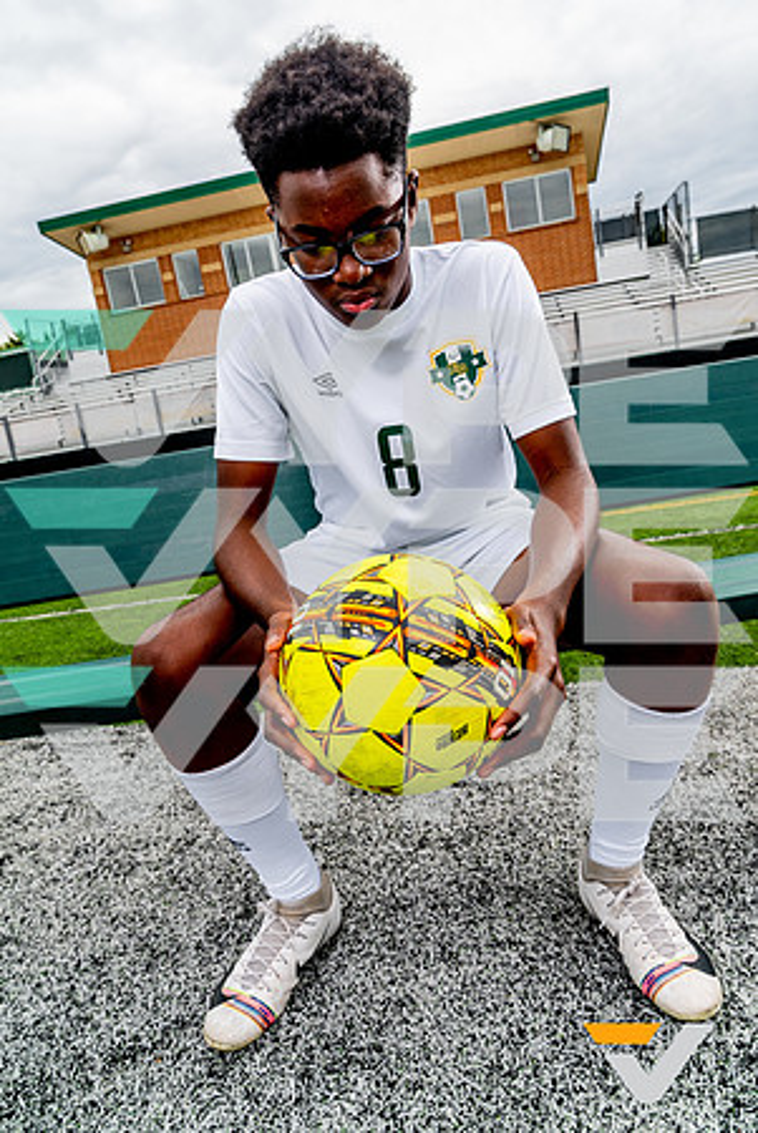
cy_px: 566
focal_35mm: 25
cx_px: 379
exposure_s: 1/125
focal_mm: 25
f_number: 8
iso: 100
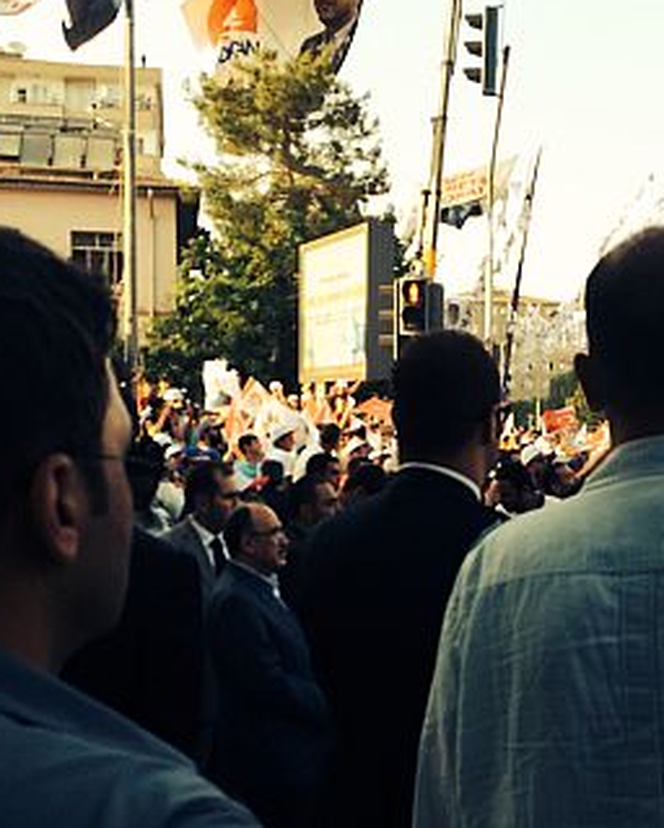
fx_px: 1348
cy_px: 568
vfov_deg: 33.7
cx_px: 410
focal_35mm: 55
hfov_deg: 27.6
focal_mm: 4.12
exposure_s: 1/394
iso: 32
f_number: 2.2
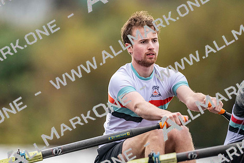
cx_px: 116
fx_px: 5154
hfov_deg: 2.7
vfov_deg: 1.8
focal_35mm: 760
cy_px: 91
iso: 4500
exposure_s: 1/2500
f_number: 4
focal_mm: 600
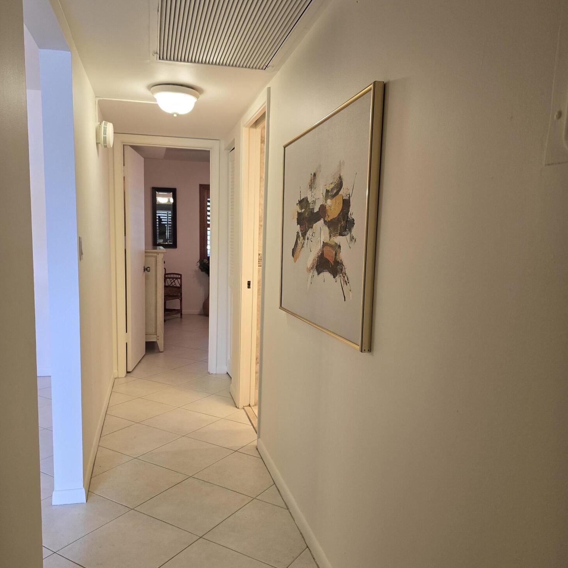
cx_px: 277
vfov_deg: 57.2
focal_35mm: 28
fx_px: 520
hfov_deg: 57.3
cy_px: 304
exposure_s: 1/120
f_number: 1.7
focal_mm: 6.3
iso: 160
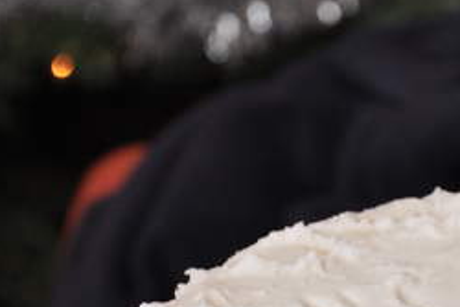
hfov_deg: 7.7
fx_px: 3426
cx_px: 375
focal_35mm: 268
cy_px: 381
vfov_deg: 5.1
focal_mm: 70
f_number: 5.3
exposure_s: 1/60
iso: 640
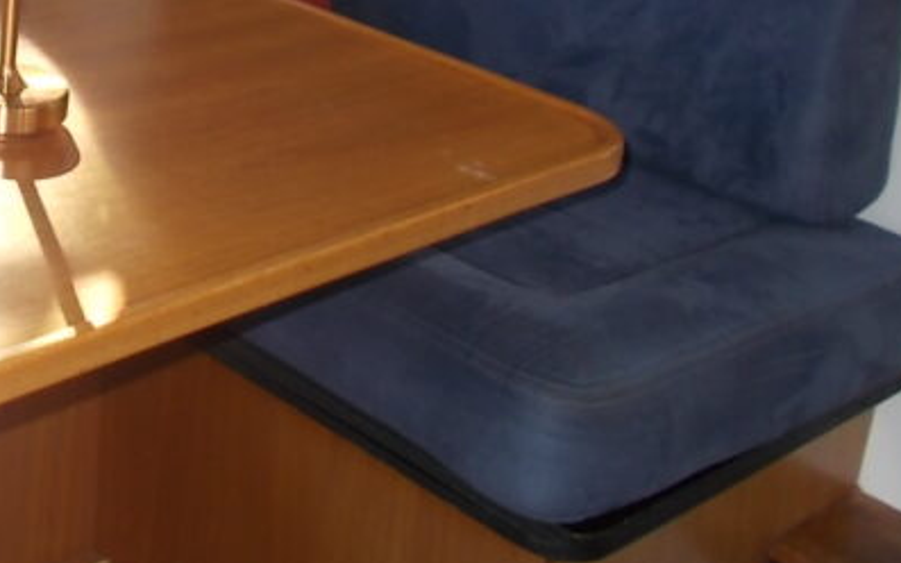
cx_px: 25
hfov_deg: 27.5
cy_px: -220
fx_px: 1743
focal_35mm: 71
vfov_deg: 17.0
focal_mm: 4.6
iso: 80
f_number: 3.2
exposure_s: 1/160
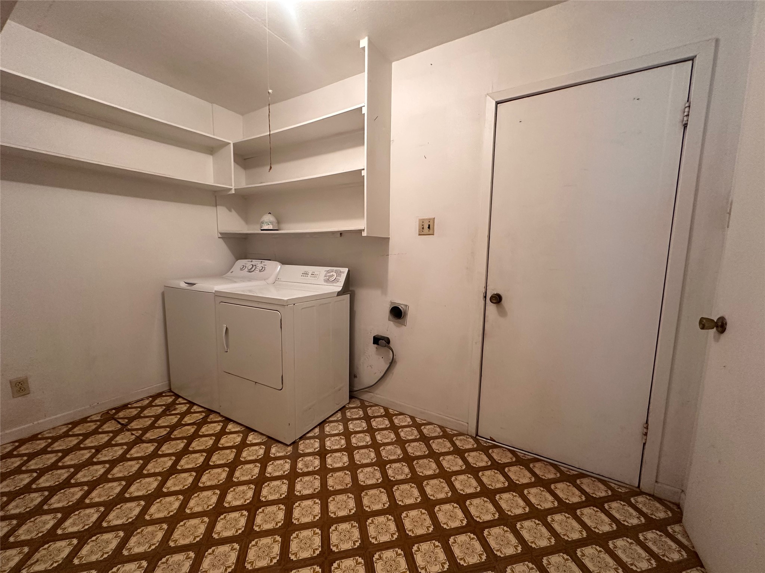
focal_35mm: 14
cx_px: 382
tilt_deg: -6.5
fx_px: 309
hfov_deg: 102.1
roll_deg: -1.0
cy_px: 286
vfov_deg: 85.7
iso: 400
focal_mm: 2.22
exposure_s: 1/60
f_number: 2.2
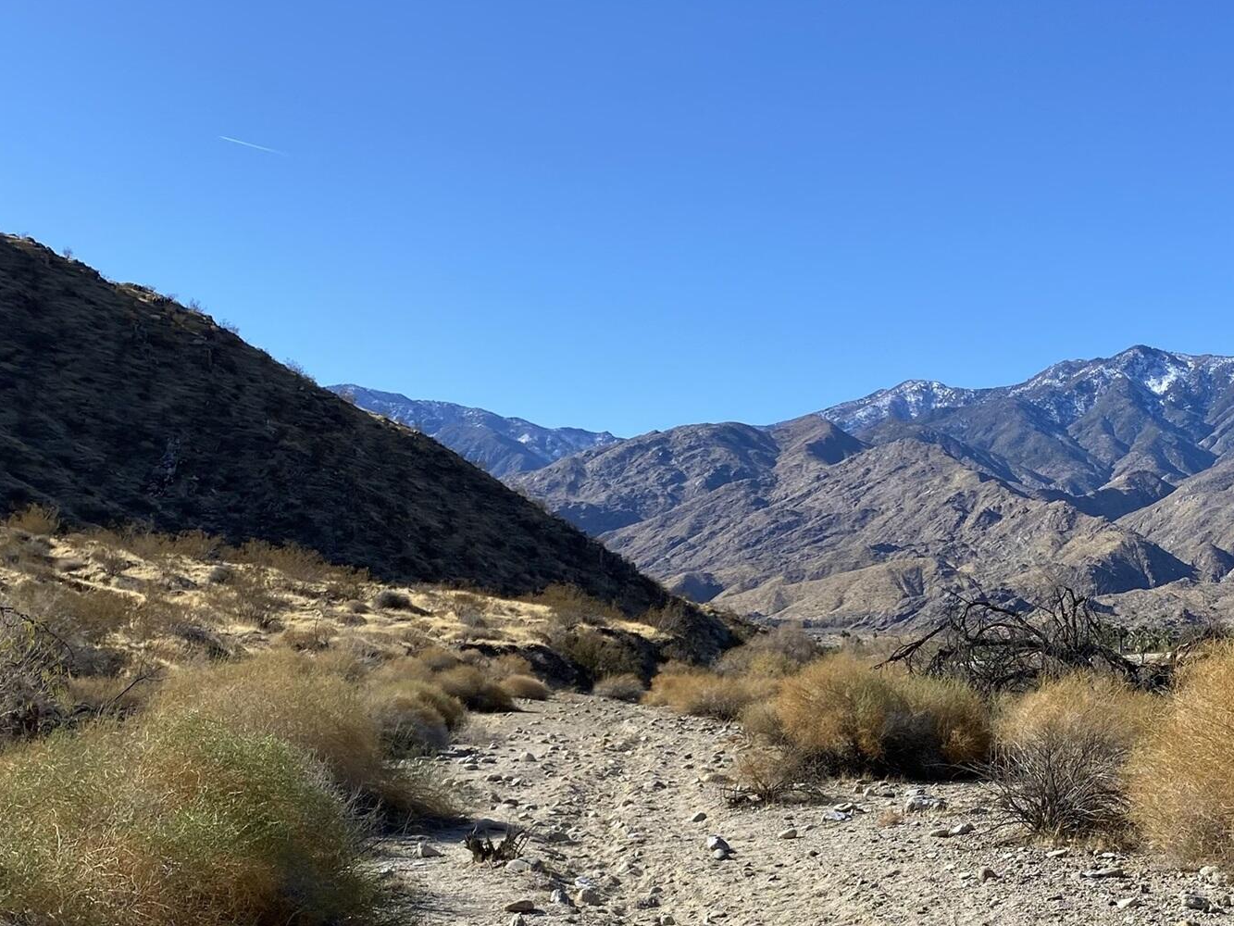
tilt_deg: -5.2
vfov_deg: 36.2
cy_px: 658
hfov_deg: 47.1
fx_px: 1390
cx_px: 819
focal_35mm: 39
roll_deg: -0.2
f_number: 1.8
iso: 32
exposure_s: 1/2755
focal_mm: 4.25
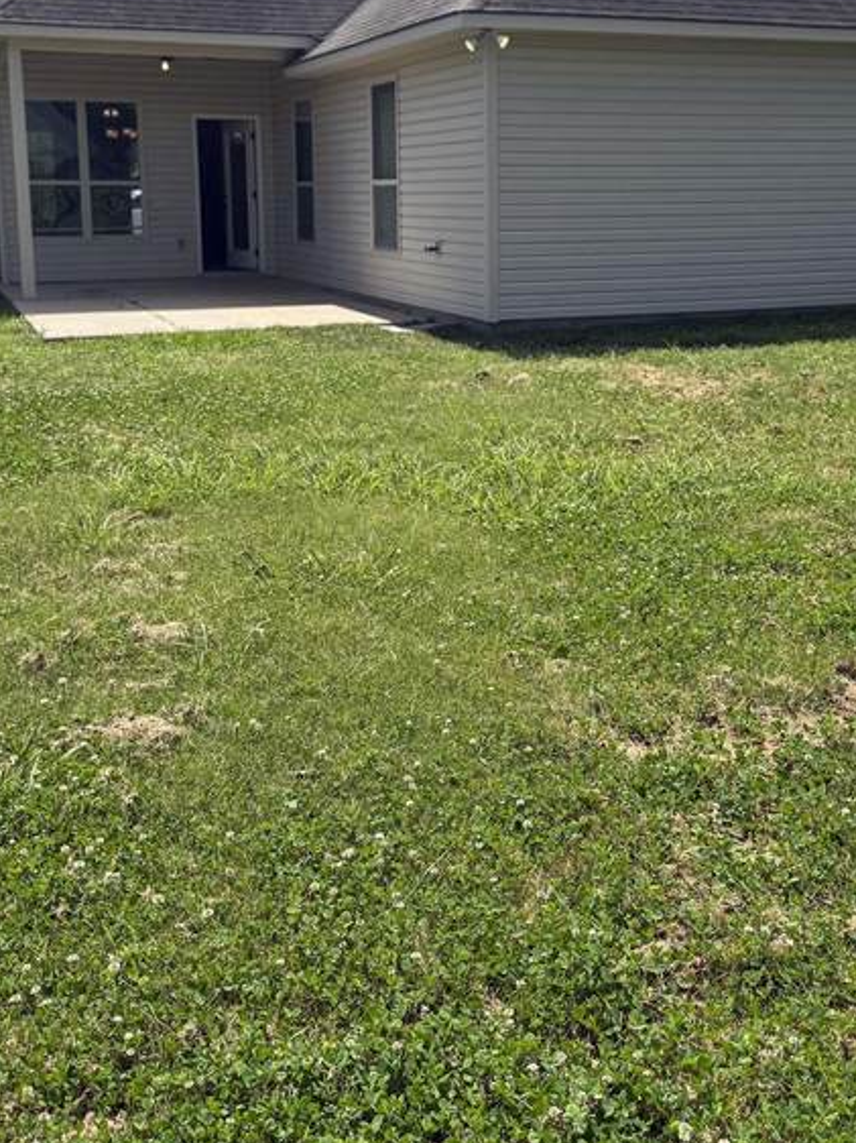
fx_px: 1353
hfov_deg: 35.1
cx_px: 484
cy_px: 390
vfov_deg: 45.2
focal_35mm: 41
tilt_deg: -7.8
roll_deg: -0.6
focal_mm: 6.76
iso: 80
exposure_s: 1/5714
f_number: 1.78
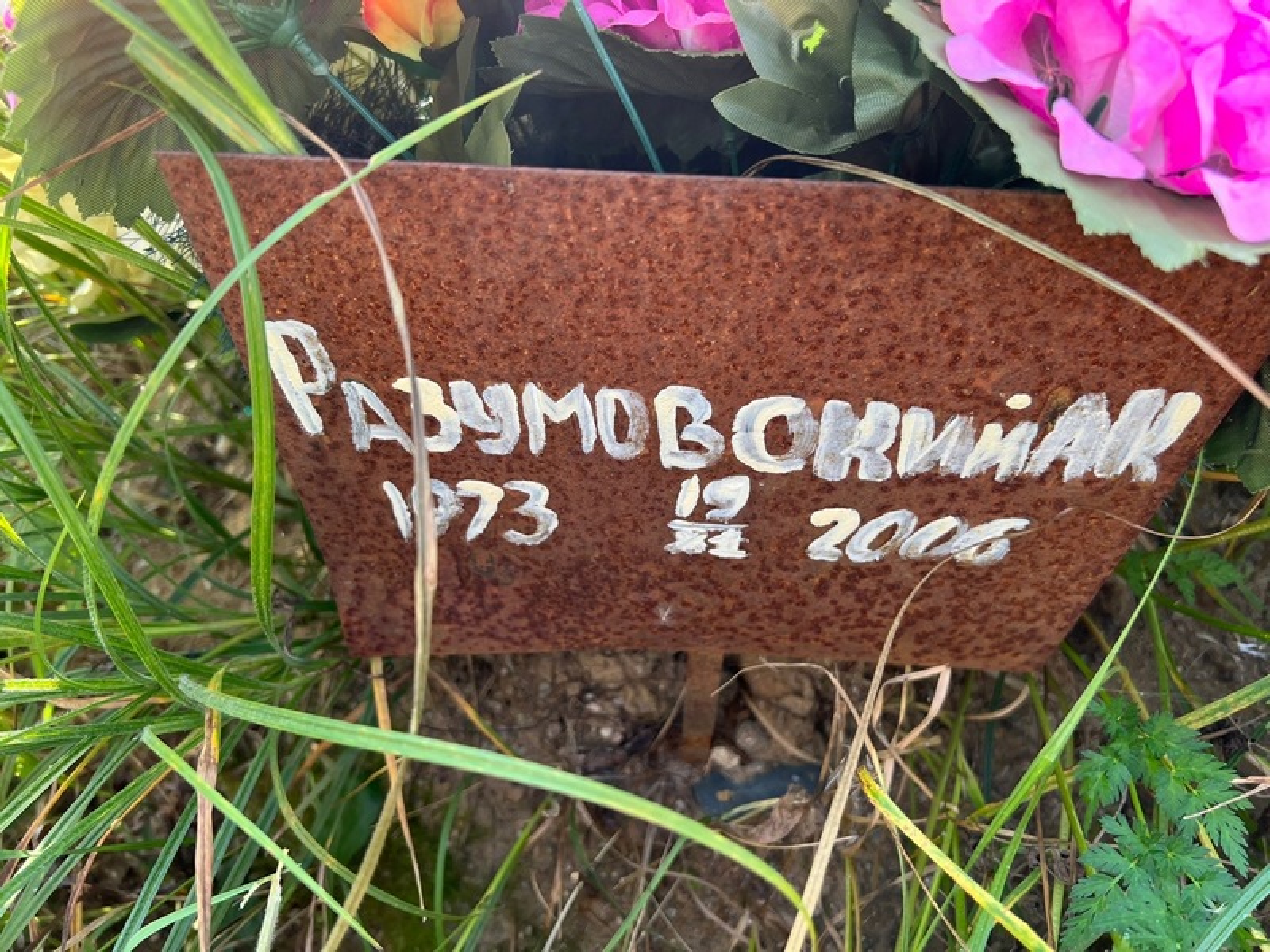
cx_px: 635
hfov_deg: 67.3
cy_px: 476
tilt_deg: -56.2
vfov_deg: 53.1
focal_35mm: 26
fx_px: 954
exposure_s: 1/121
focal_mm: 5.7
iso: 40
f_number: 1.5
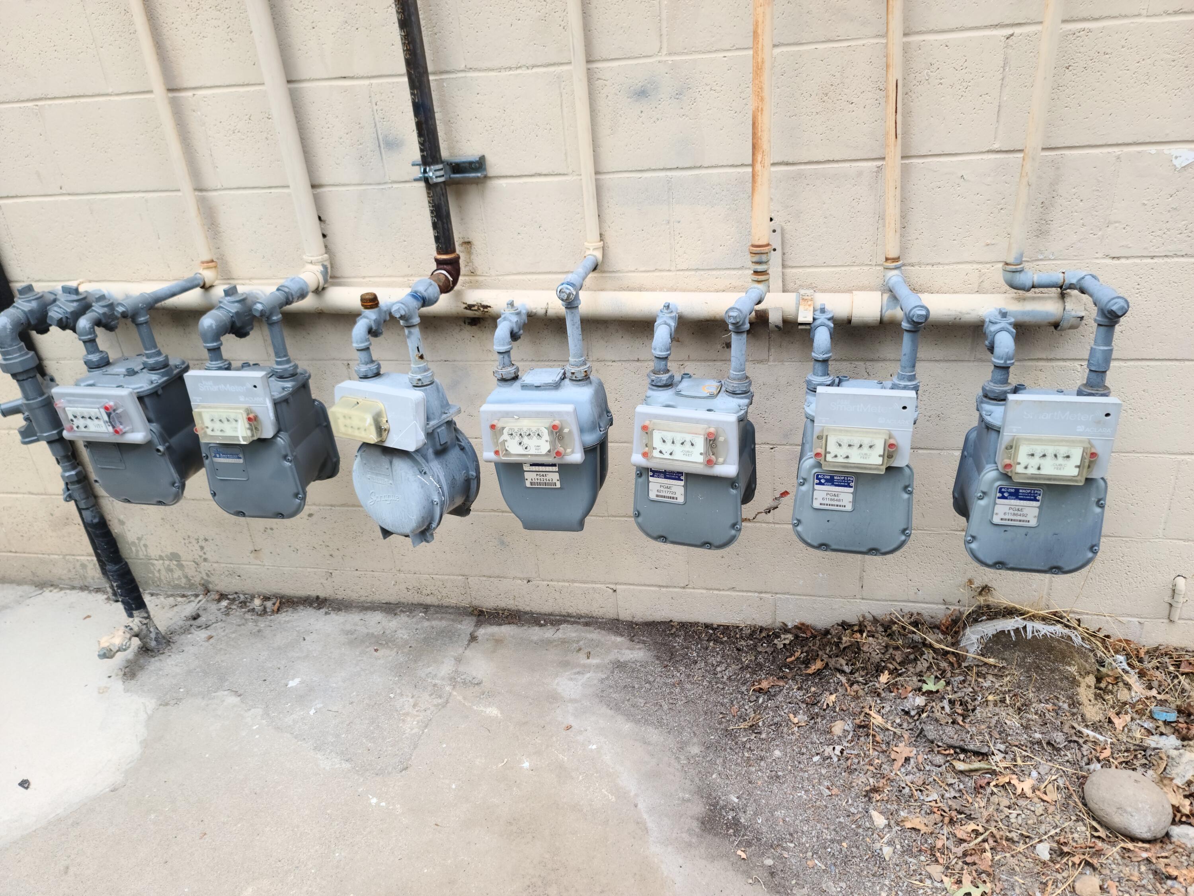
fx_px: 862
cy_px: 448
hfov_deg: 69.4
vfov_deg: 54.9
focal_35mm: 25
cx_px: 597
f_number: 1.8
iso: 25
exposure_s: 1/120
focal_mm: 7
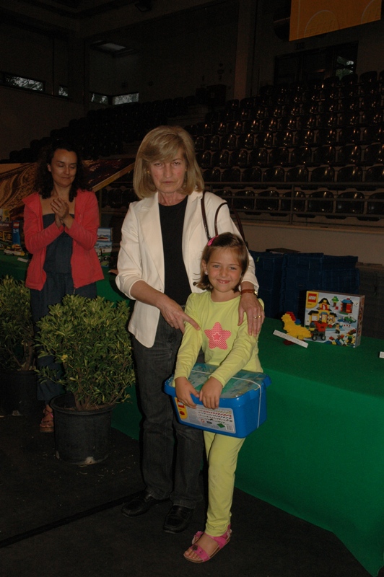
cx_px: 192
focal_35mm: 38
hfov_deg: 35.4
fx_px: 601
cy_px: 288
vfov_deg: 51.3
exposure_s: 1/250
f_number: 7.1
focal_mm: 25
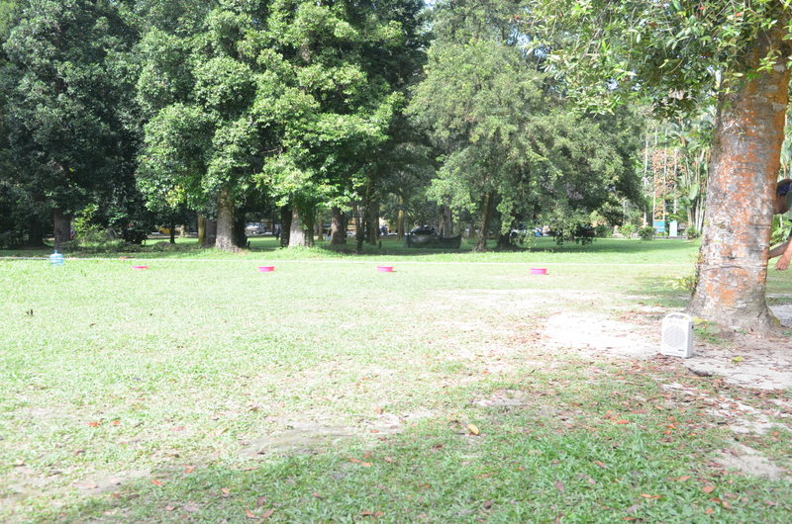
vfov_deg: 39.8
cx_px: 396
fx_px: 725
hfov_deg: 57.3
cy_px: 262
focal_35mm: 33
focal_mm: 22
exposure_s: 1/125
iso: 250
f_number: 5
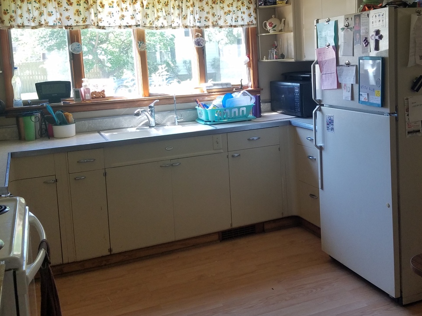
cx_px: 266
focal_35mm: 39
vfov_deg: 36.3
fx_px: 475
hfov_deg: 47.4
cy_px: 94
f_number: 1.7
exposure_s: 1/60
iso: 64
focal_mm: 4.2
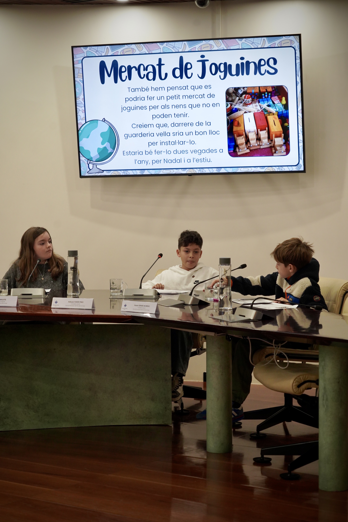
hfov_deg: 16.7
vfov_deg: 24.8
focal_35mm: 82
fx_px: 1189
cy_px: 261
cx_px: 174
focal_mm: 82
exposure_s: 1/160
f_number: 5.6
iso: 2500
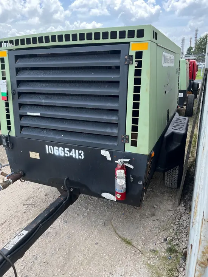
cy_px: 138
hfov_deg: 53.1
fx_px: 208
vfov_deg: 67.3
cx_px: 104
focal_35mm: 26
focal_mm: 5.1
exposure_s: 1/845
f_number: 1.6
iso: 50
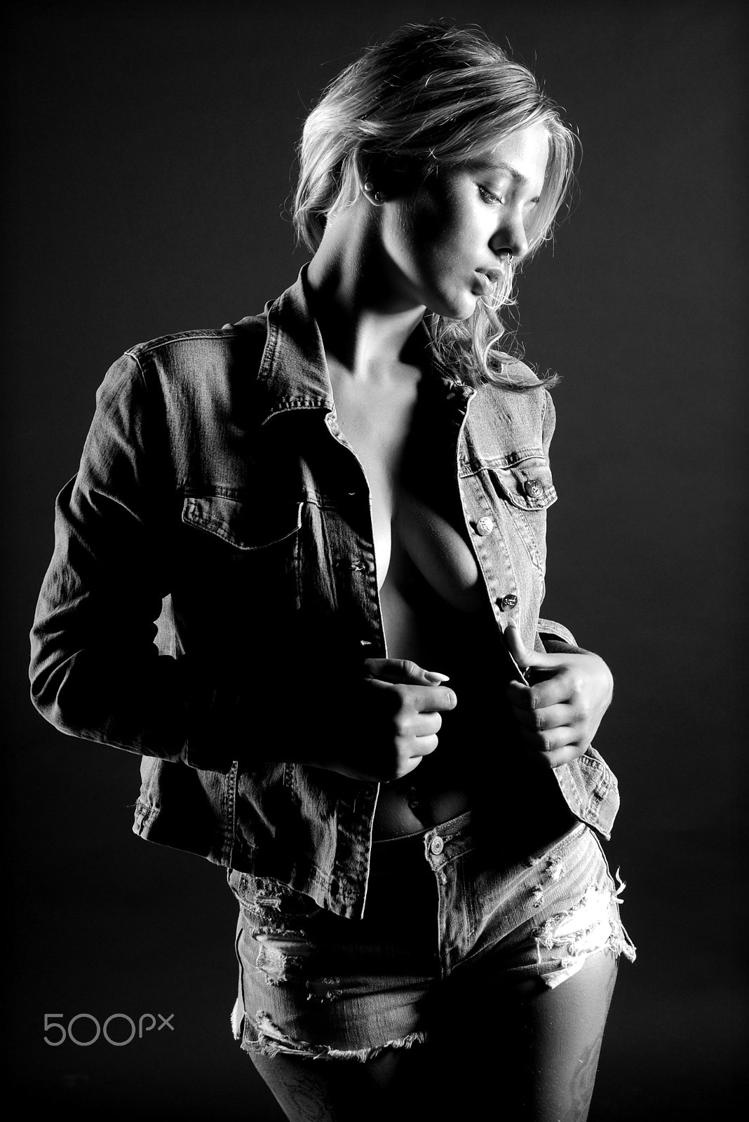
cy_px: 561
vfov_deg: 26.0
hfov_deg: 17.5
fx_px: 2432
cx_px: 374
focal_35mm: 78
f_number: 5
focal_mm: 52
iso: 200
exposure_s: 1/200
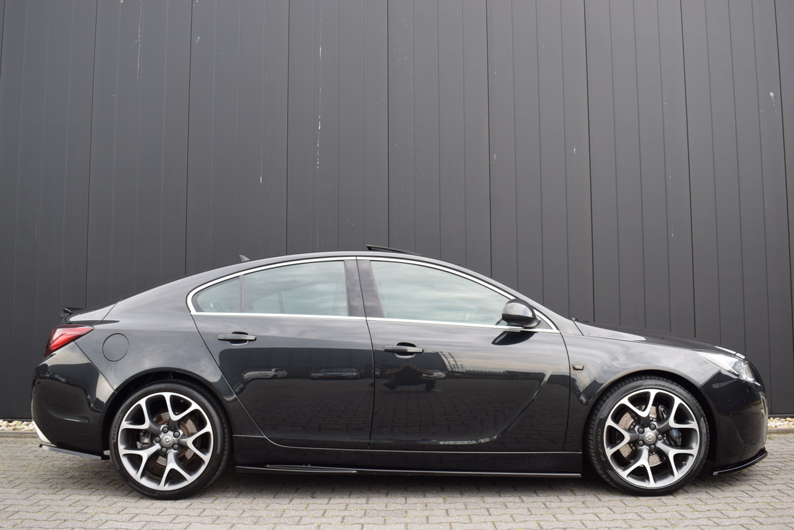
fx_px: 728
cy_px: 265
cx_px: 397
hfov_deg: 57.2
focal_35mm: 33
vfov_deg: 40.0
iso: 400
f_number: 6.3
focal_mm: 22
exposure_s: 1/160
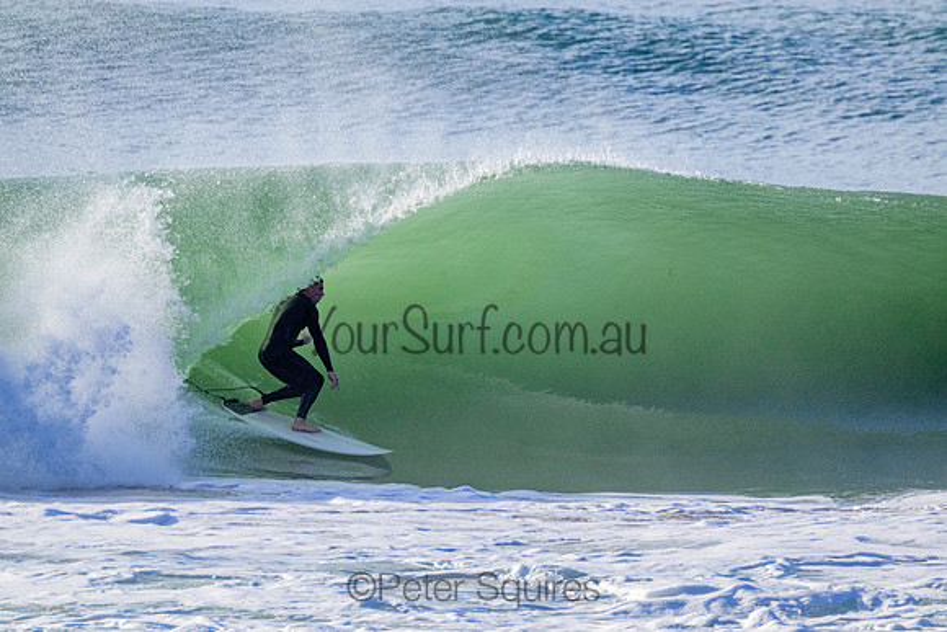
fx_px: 21048
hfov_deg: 2.6
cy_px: 316
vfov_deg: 1.7
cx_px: 474
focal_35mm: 800
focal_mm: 800
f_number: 11
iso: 1400
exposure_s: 1/2000
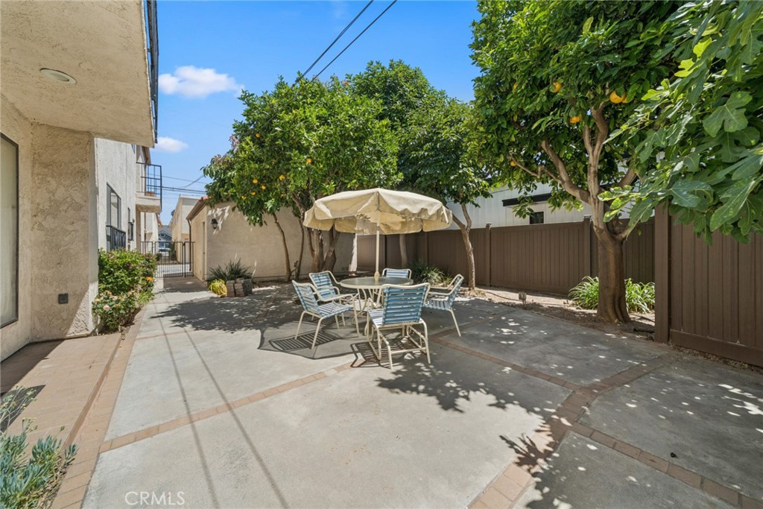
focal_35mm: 12
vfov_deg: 90.0
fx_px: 254
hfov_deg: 112.6
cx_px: 382
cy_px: 254
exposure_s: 1/160
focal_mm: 12
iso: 100
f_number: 8
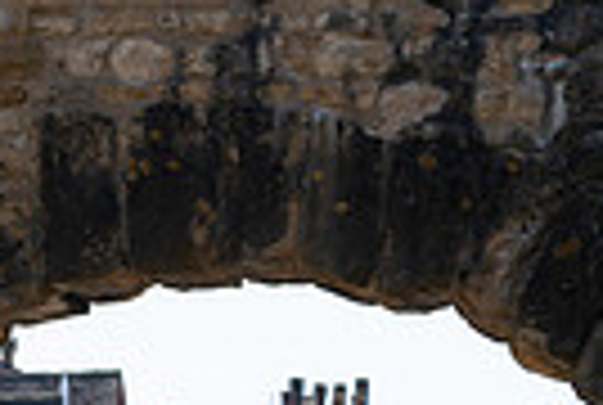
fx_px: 7286
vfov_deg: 3.2
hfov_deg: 4.6
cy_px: 726
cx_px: -1047
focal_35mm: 434
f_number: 5
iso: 160
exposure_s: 1/800
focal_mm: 75
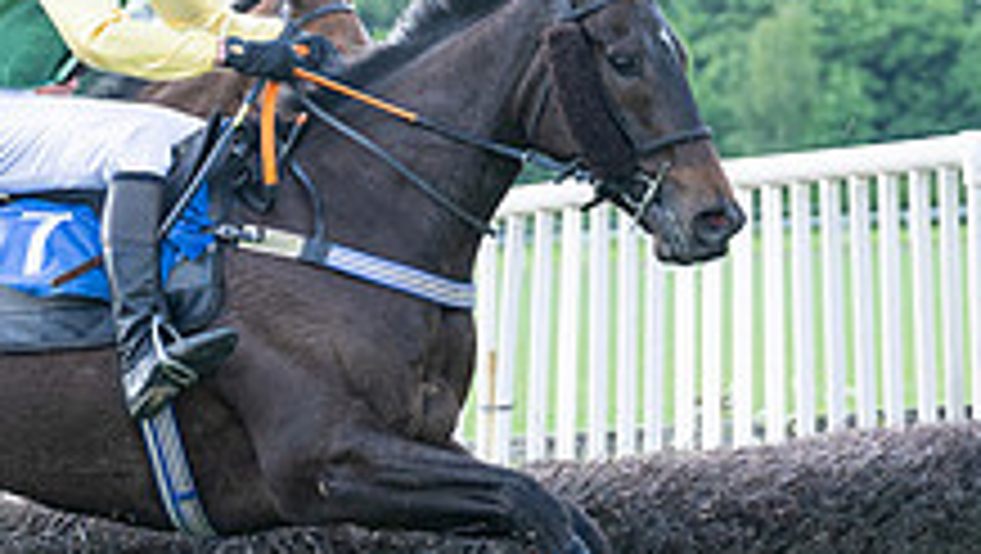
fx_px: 6586
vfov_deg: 4.8
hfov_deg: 8.5
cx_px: 211
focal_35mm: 253
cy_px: 337
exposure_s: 1/2000
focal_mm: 70
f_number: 2.8
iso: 400
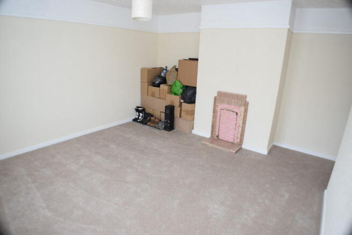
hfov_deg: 67.4
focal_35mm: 27
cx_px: 176
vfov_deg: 48.0
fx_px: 264
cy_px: 118
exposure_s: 1/100
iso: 400
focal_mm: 18
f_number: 5
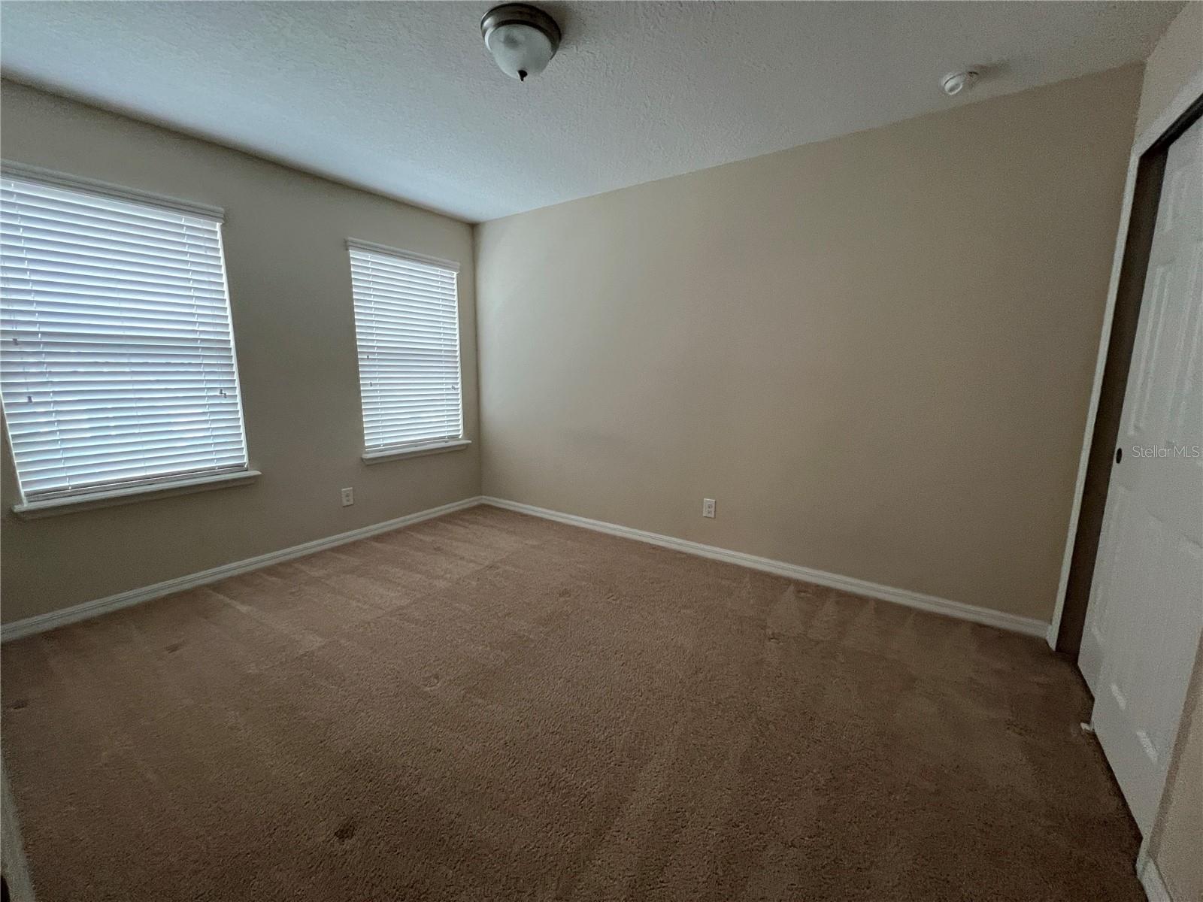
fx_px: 452
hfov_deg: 106.2
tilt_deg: -10.4
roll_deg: -0.4
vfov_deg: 89.9
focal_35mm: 13
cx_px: 602
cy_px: 451
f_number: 1.8
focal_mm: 1.57
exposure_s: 1/60
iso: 320
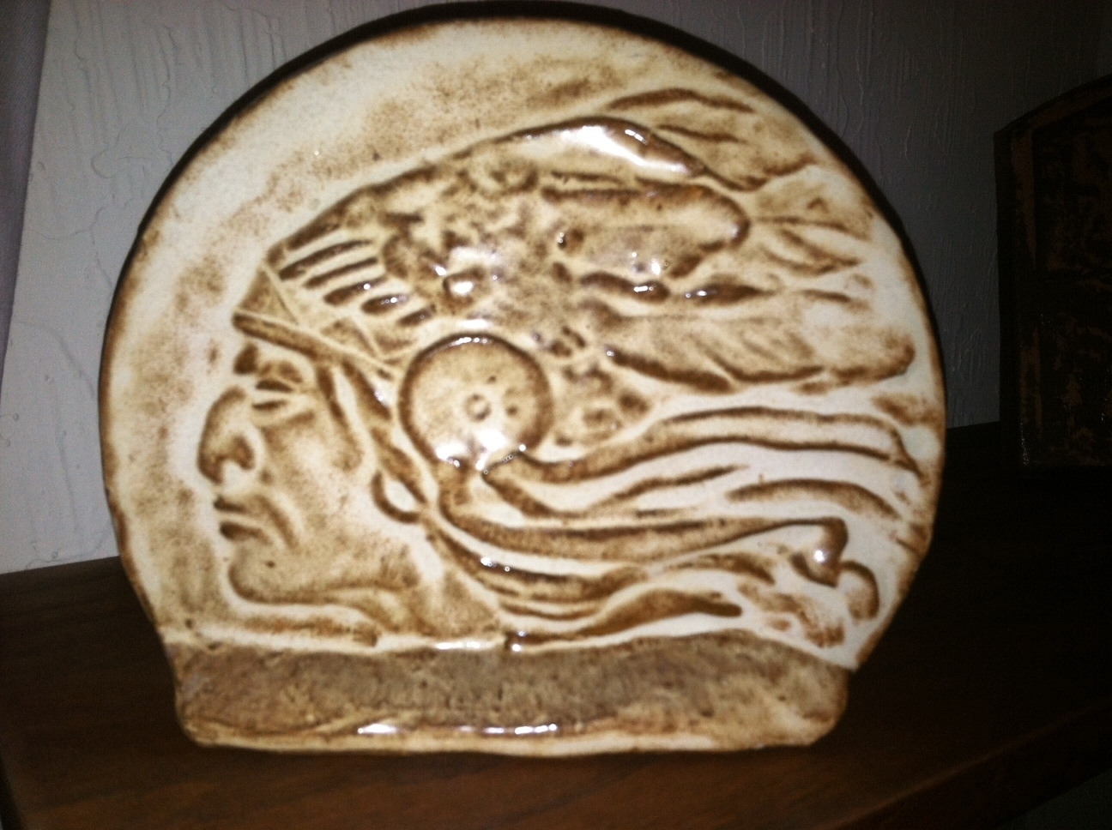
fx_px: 1123
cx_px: 556
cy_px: 415
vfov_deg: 40.6
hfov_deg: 52.7
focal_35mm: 35
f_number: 2.8
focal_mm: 3.85
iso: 80
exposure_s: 1/104
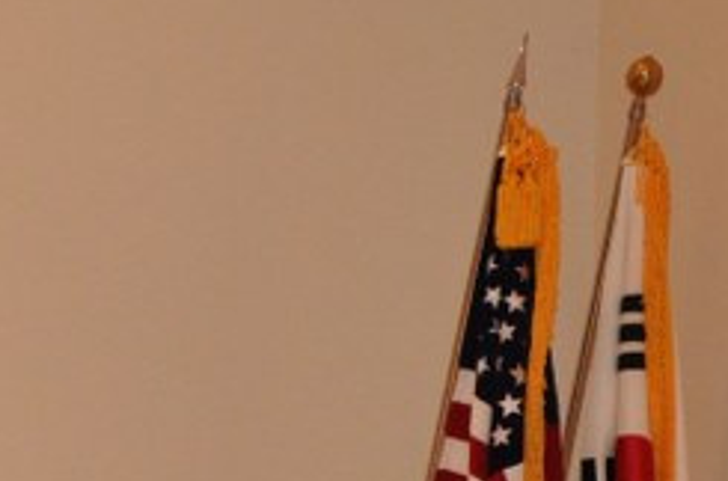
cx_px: -737
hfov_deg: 6.4
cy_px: 463
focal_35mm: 314
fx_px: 6333
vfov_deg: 4.3
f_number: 5
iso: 1600
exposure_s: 1/60
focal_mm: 50
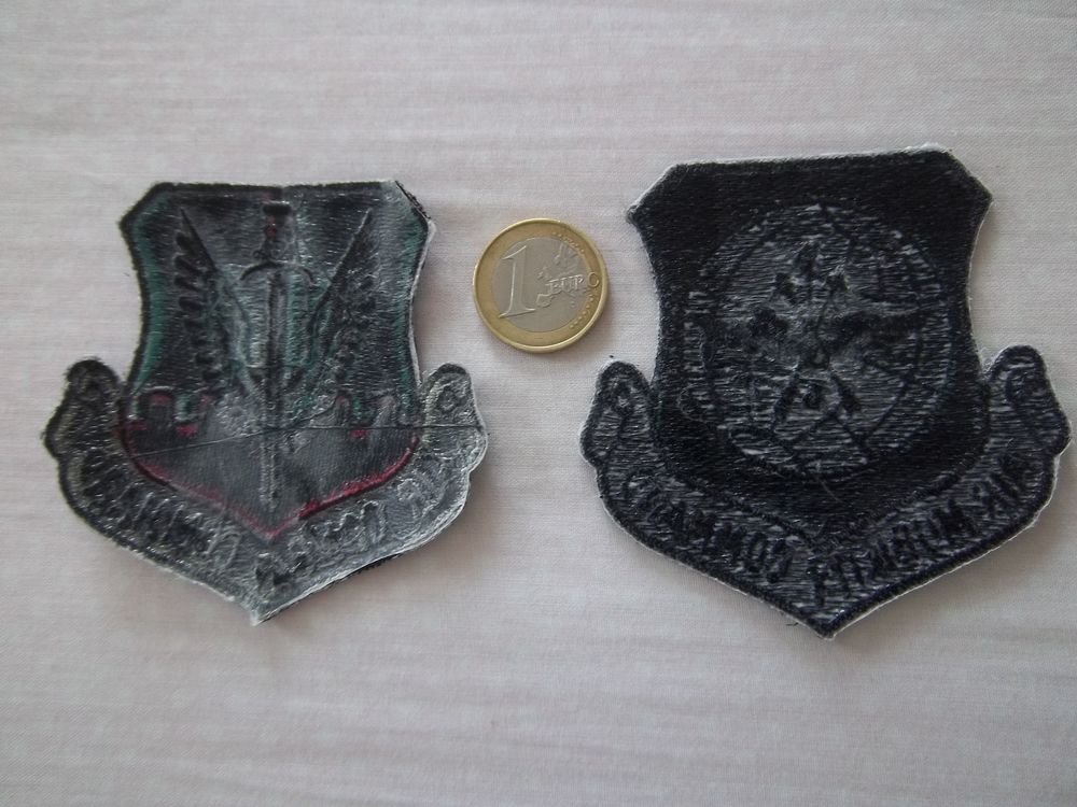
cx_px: 538
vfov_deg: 49.7
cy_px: 404
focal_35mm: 28
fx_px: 871
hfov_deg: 63.4
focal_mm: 5.05
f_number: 3.5
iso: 102
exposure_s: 1/30
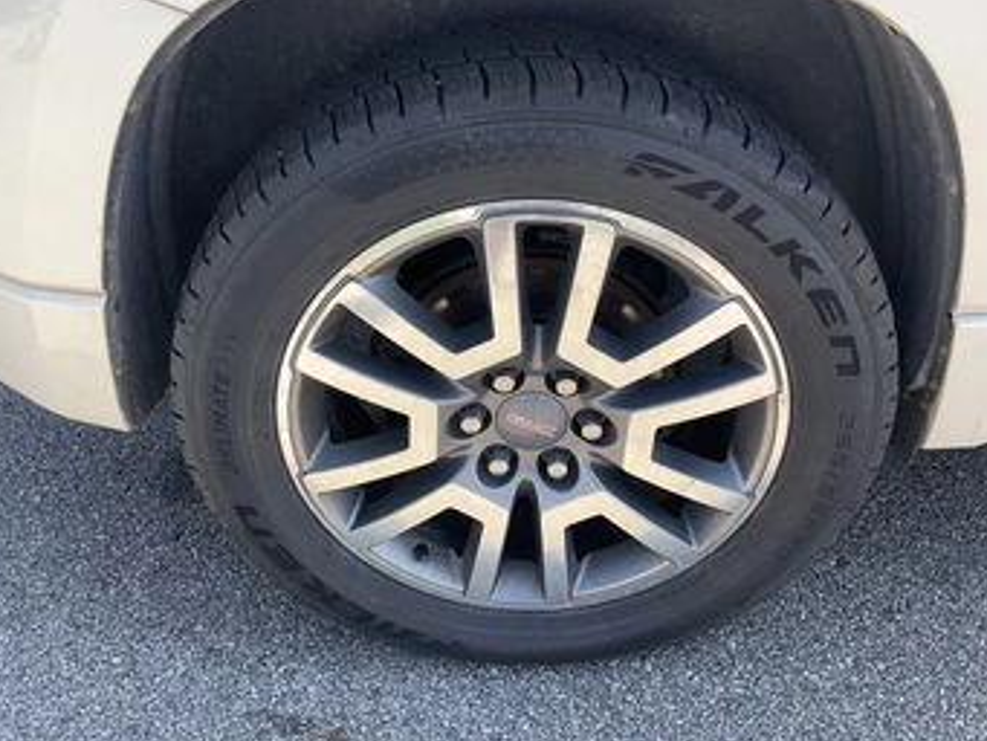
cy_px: 330
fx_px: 970
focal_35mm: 34
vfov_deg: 41.8
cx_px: 509
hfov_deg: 53.9
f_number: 1.8
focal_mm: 3
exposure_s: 1/383
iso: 25
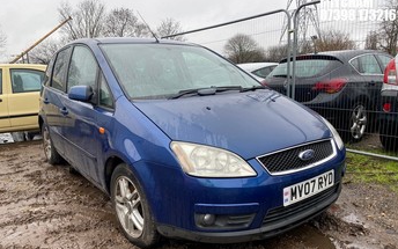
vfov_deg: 44.4
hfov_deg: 66.5
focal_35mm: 28
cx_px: 200
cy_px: 145
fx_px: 304
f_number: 1.8
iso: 32
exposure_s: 1/351
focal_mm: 4.25
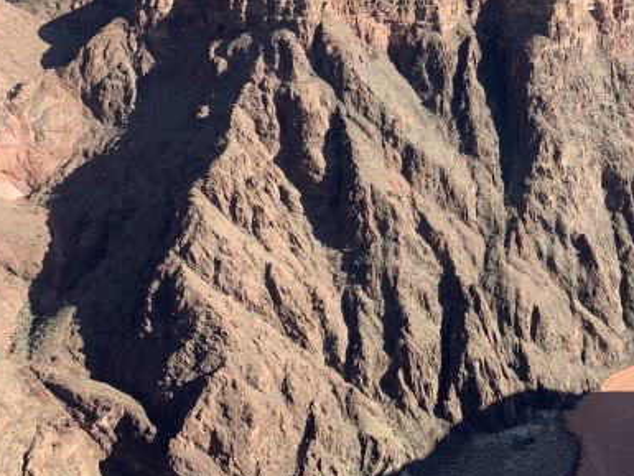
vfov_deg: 26.5
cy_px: 82
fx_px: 989
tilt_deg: -15.2
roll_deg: +0.1
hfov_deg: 32.6
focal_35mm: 54
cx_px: 636
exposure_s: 1/743
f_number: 1.8
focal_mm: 4.25
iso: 25
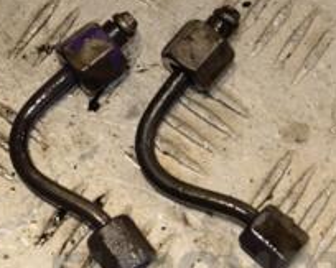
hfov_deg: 11.5
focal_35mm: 166
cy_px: 58
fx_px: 1650
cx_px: 21
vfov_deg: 9.3
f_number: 8
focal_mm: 40
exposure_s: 1/200
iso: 800
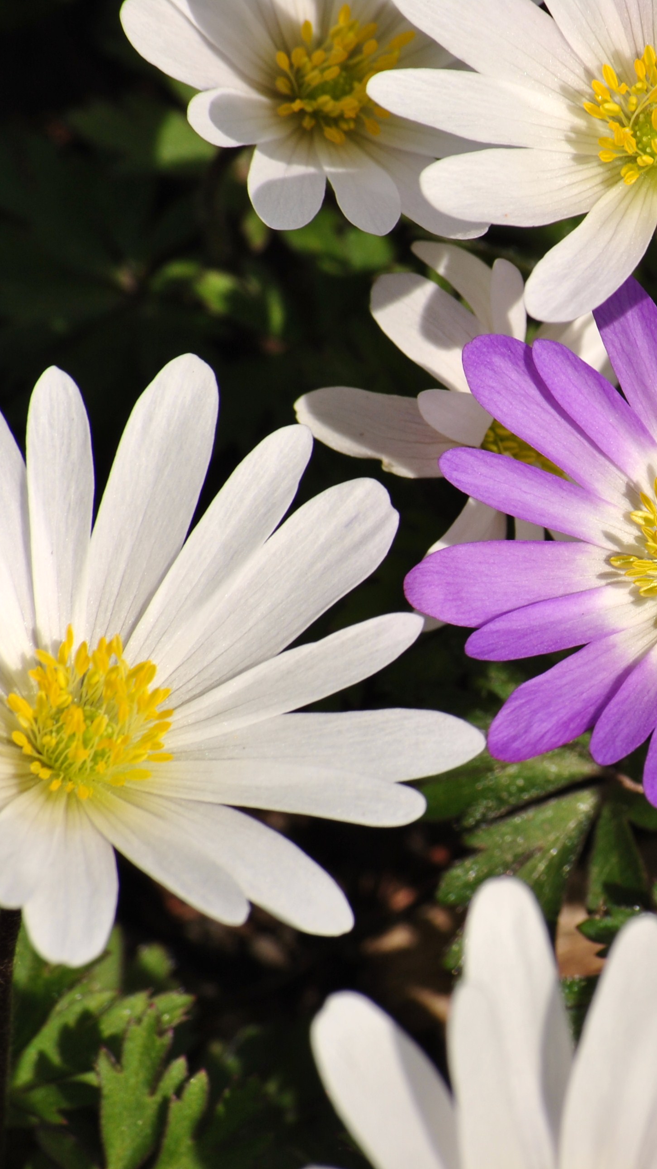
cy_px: 584
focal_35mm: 471
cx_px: 730
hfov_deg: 2.6
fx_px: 14587
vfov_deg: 4.6
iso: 100
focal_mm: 200
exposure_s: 1/250
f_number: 13
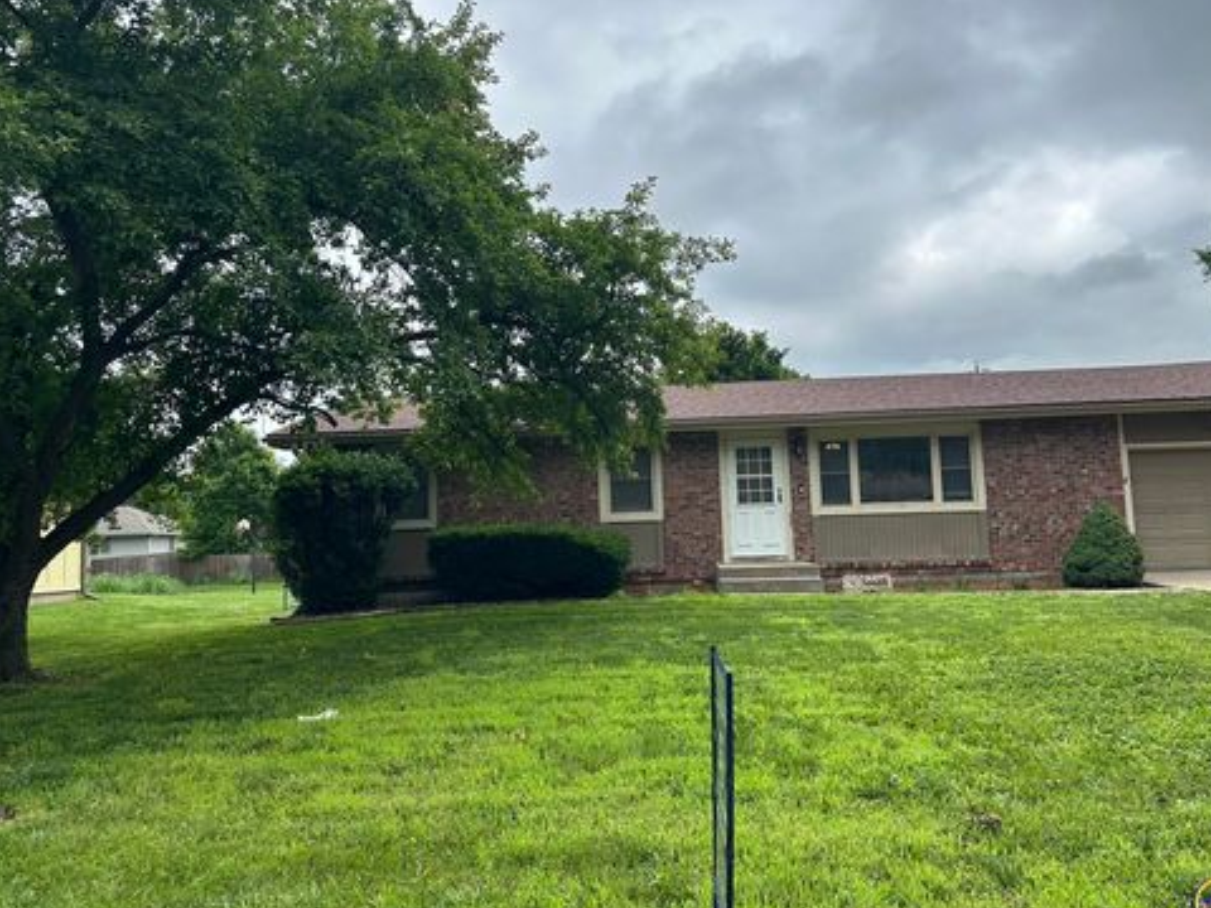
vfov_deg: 54.9
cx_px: 623
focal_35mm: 25
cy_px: 463
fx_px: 875
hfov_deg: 69.4
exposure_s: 1/1289
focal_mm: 6.86
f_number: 1.78
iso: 80
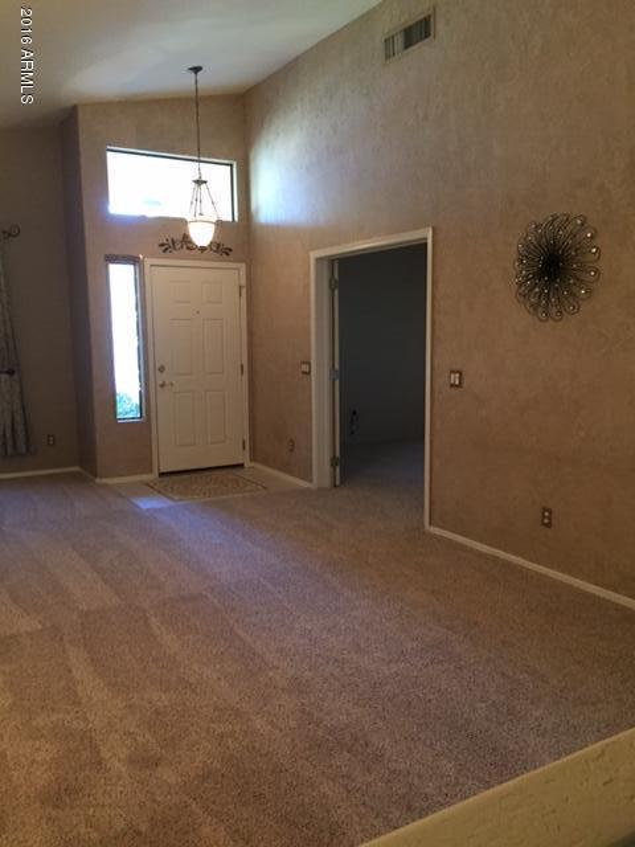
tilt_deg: -6.6
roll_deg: +0.2
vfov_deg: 61.7
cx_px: 318
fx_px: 709
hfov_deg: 48.2
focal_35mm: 29
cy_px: 424
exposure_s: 1/30
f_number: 2.2
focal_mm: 4.15
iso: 200
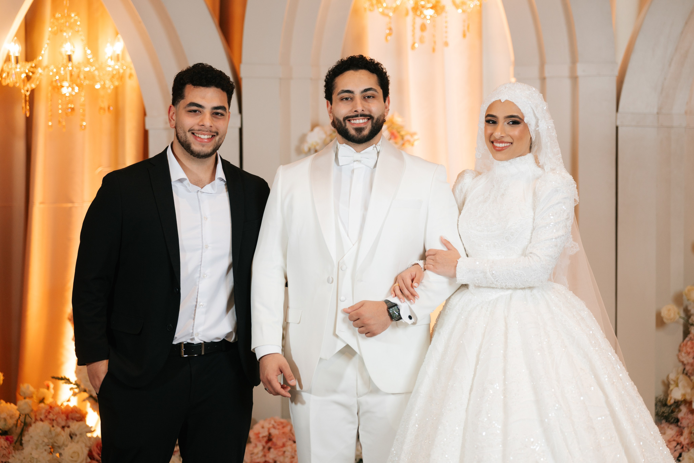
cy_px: 231
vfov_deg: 14.5
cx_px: 347
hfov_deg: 21.6
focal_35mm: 94
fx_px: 1820
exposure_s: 1/200
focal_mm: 94
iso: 400
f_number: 2.8
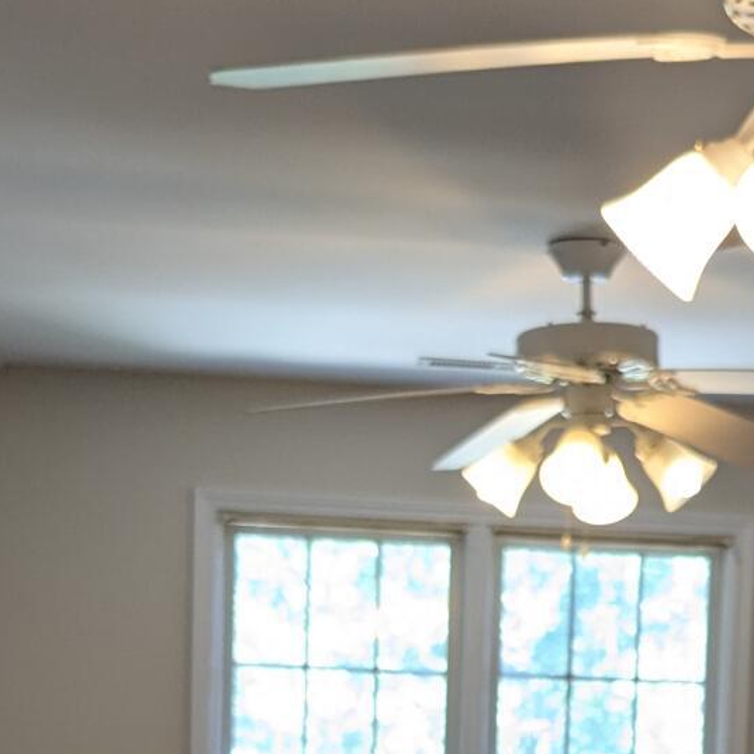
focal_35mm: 89
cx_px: 625
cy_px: 951
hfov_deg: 19.3
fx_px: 2193
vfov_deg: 18.3
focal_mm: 4.38
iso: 100
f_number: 1.73
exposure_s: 1/60
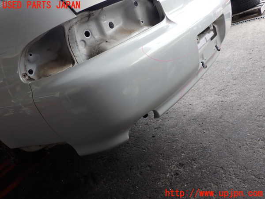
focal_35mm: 30
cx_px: 132
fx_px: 230
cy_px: 100
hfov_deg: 60.0
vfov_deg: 46.8
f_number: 3.2
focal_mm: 5.4
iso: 100
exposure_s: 1/200
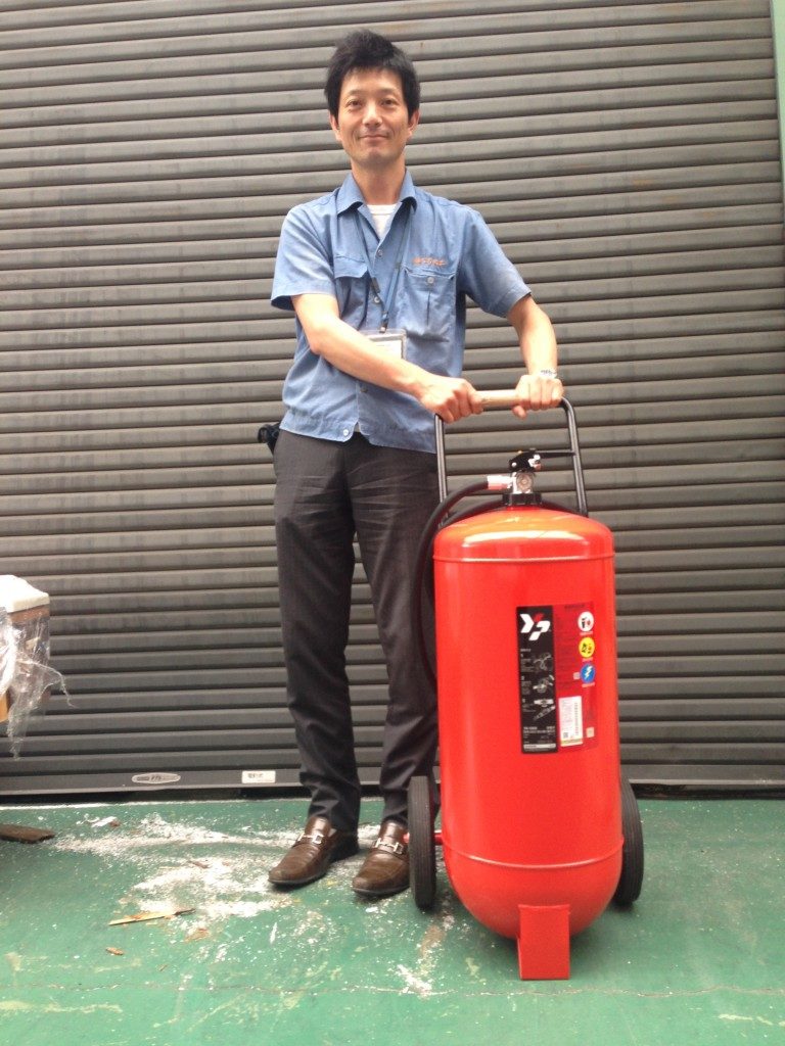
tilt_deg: +6.9
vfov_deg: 55.4
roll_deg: +2.0
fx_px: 998
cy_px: 523
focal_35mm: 33
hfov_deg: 42.9
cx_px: 392
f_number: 2.4
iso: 64
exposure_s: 1/20
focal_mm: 4.12
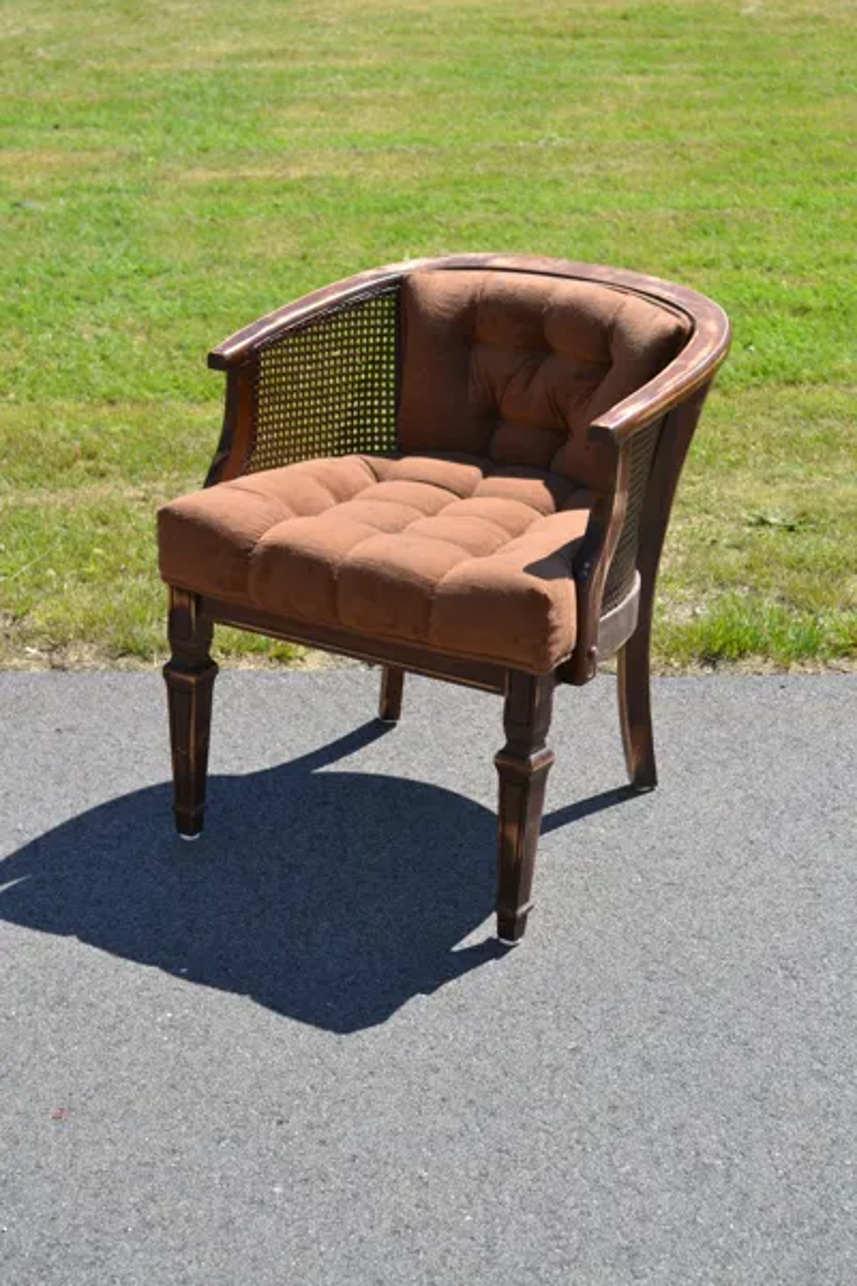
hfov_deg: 22.6
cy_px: 643
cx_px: 428
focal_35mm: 60
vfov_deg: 33.4
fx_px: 2142
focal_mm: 40
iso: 100
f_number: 7.1
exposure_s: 1/200
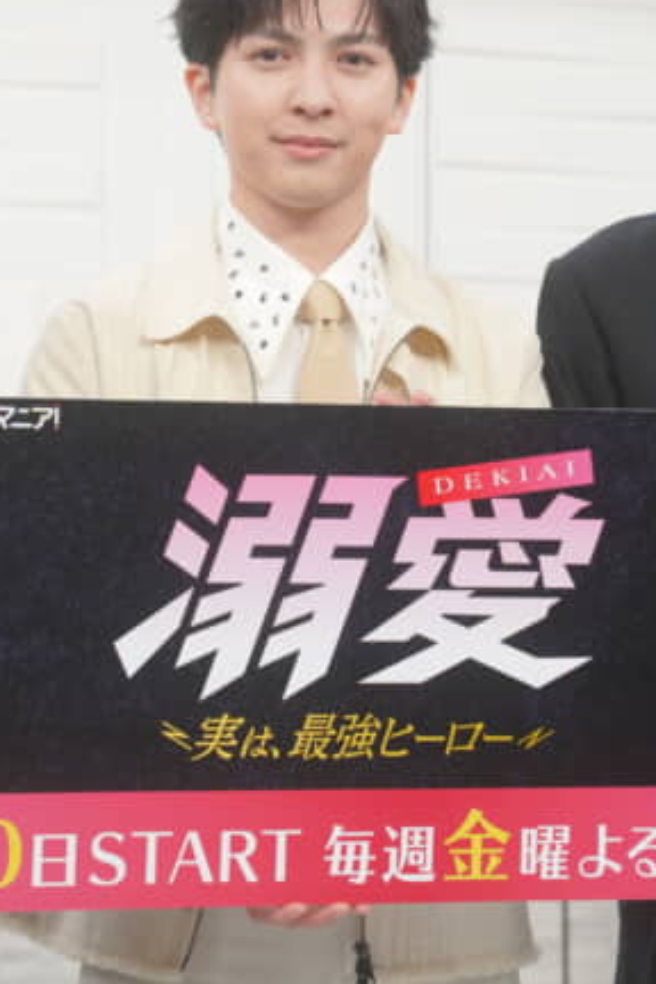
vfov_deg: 12.4
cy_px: 347
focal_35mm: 166
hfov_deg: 8.3
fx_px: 4537
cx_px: 319
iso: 640
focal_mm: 70
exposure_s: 1/160
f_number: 4.5
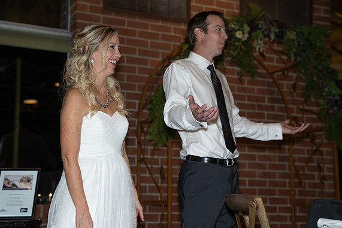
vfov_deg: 20.6
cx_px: 170
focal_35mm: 66
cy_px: 115
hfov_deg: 30.5
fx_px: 627
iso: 2500
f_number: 3.5
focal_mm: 65
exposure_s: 1/125
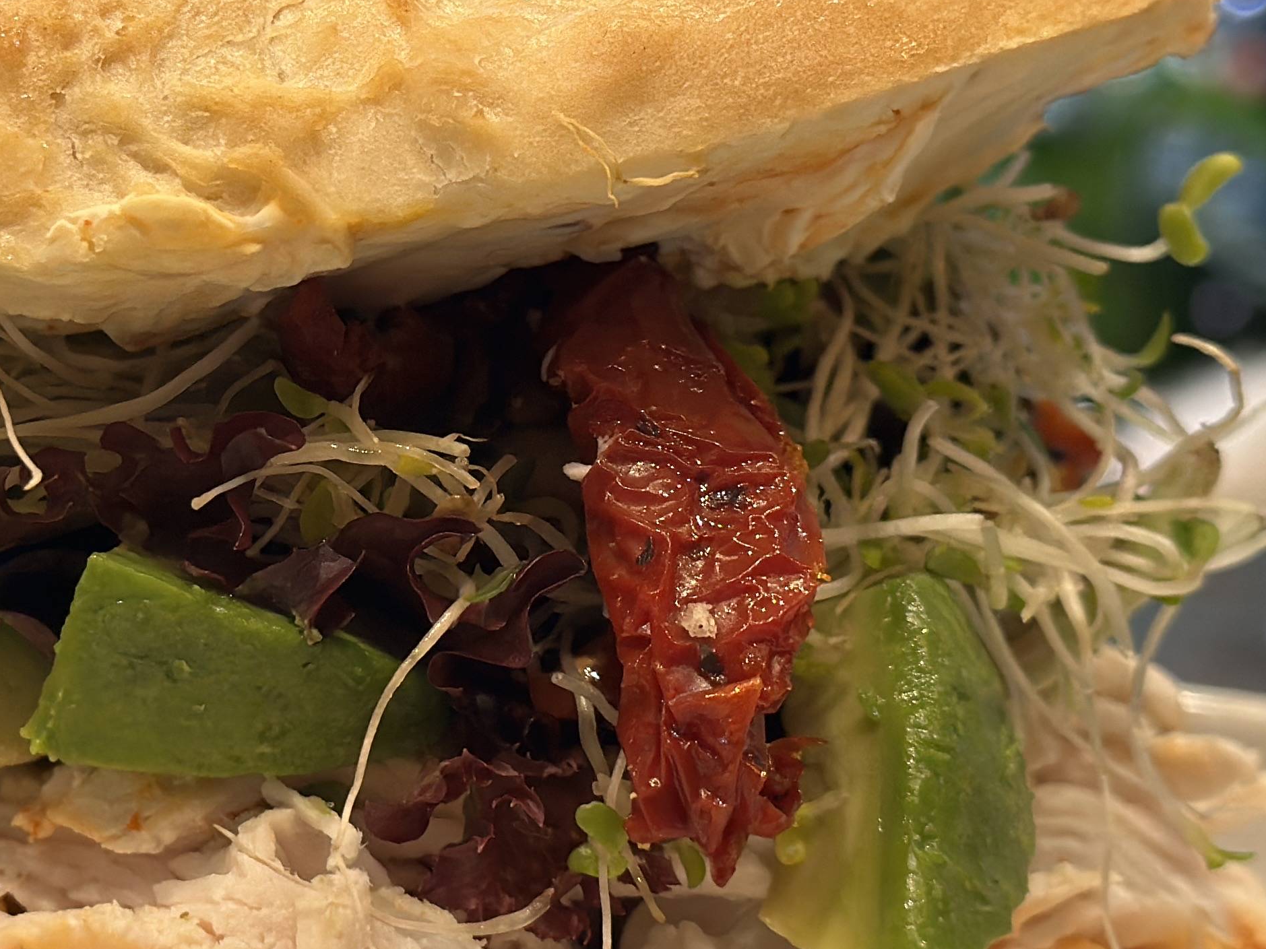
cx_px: 300
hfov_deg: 18.9
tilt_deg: -8.6
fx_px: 3767
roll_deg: +1.5
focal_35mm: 103
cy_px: 452
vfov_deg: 14.4
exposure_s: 1/100
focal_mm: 6.86
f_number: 1.78
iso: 160
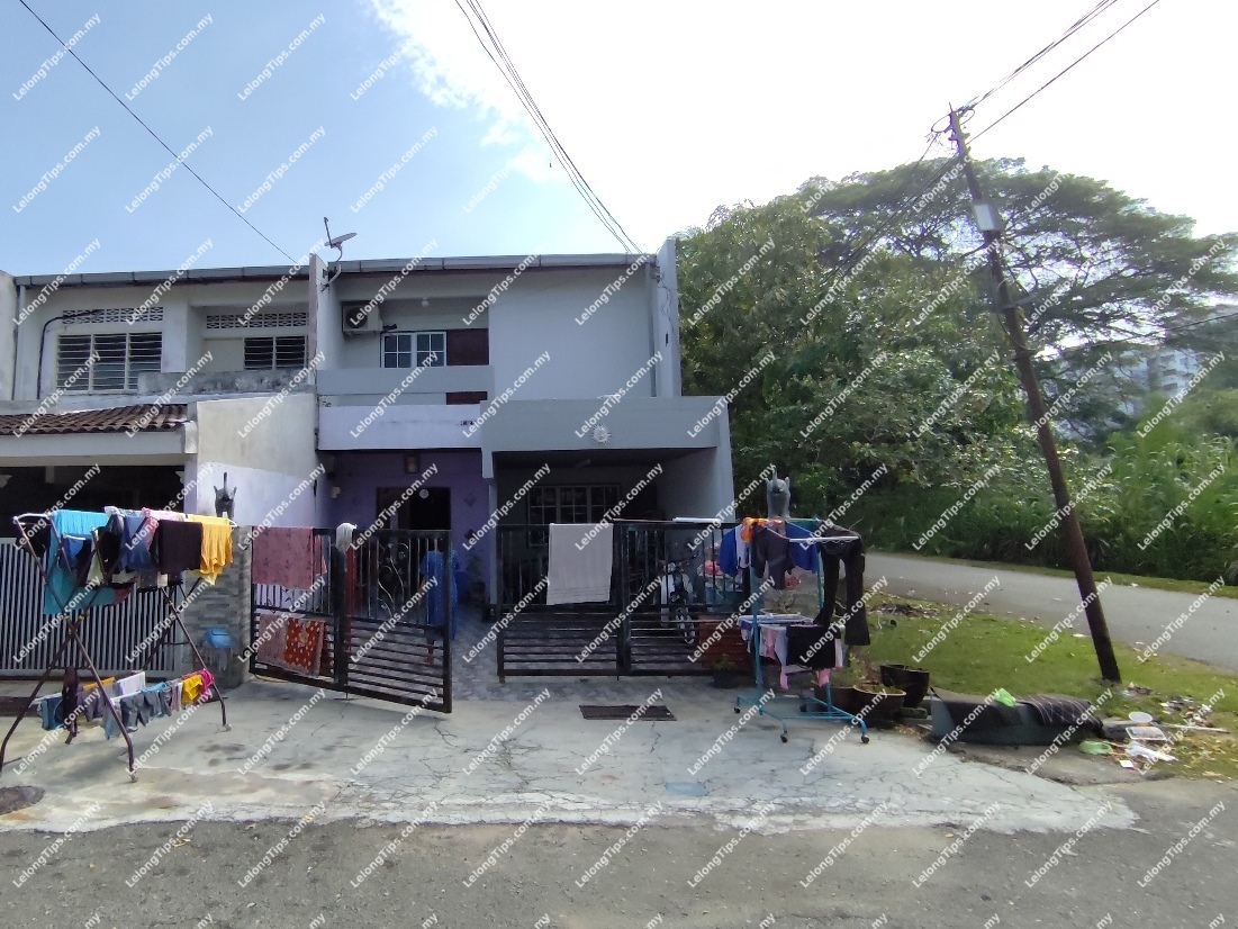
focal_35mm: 16
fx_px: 572
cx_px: 619
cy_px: 464
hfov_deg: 94.5
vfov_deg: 78.1
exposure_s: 1/1530
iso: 50
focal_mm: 1.65
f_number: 2.2
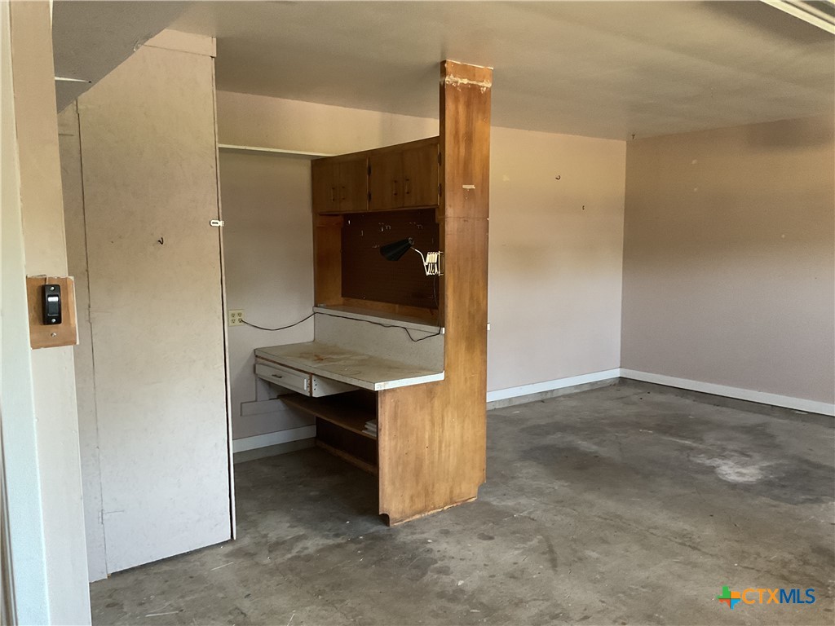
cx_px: 418
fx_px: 700
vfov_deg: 48.2
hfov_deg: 61.7
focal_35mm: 29
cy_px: 313
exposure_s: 1/60
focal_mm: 3
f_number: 1.8
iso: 250
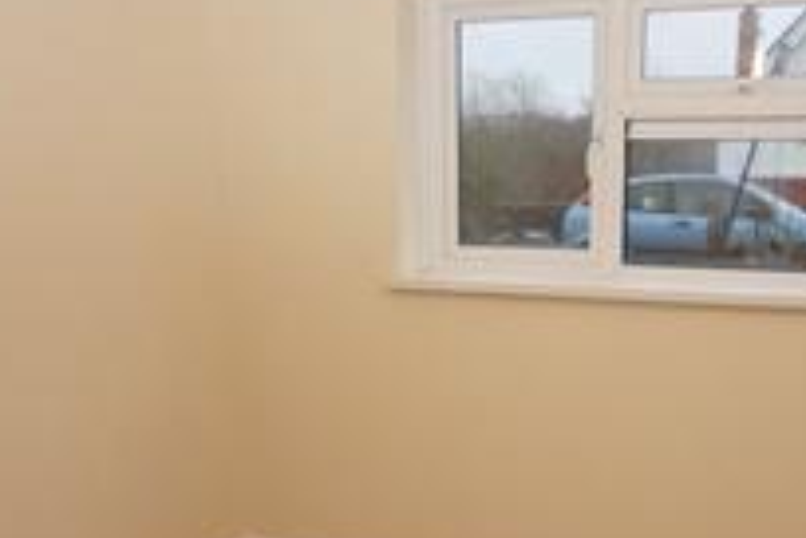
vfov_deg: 27.7
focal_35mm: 47
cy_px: 479
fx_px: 1052
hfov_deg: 41.5
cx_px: 518
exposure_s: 1/100
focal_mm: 10
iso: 800
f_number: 4
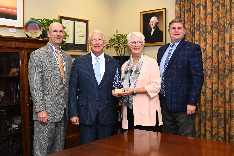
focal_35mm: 45
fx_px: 292
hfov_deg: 43.6
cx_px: 117
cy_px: 78
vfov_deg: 29.8
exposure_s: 1/200
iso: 1600
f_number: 5.6
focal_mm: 45
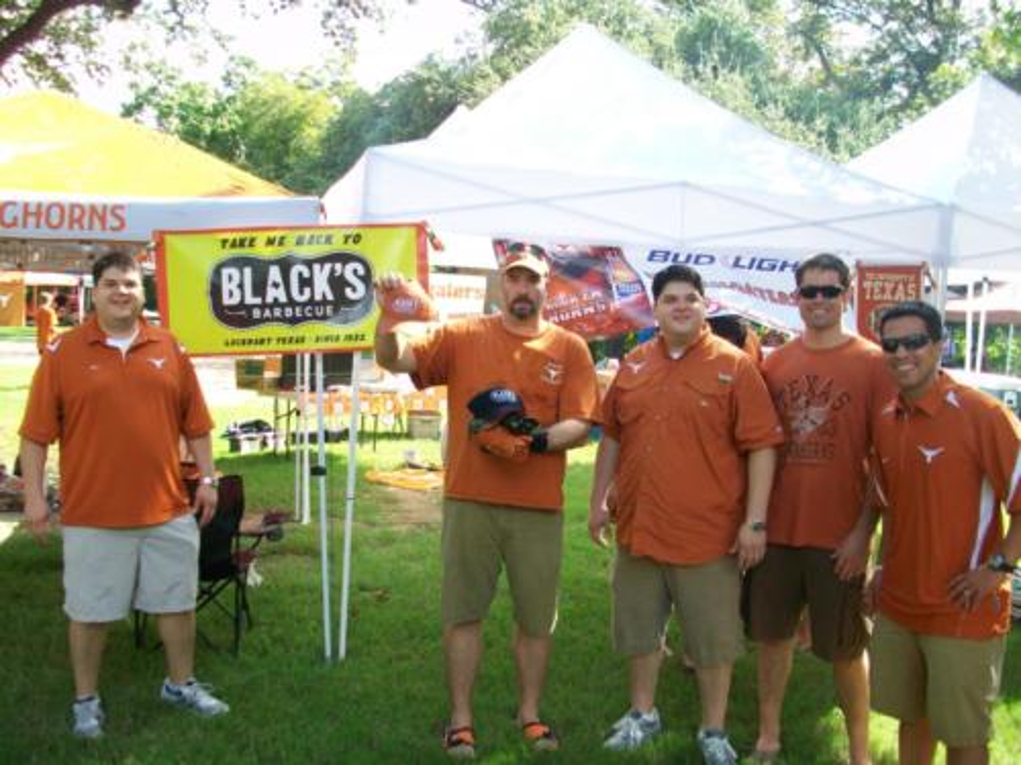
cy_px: 382
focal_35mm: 32
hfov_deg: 56.8
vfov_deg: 44.2
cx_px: 510
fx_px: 944
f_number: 2.8
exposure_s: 1/125
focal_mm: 5.7
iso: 64
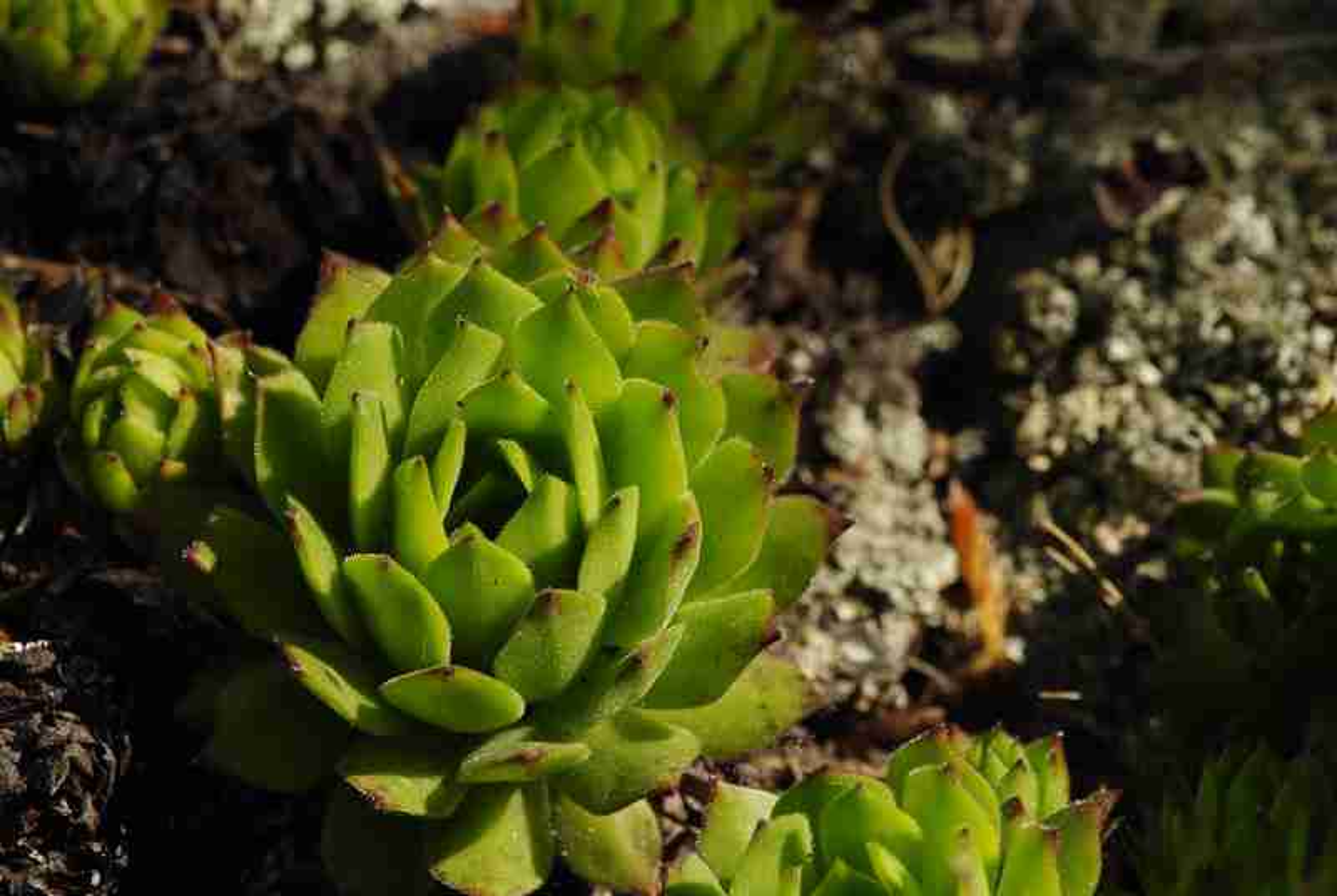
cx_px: 668
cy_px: 448
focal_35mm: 128
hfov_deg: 16.0
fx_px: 4742
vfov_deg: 10.8
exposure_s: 1/125
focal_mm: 85
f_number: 11
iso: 100
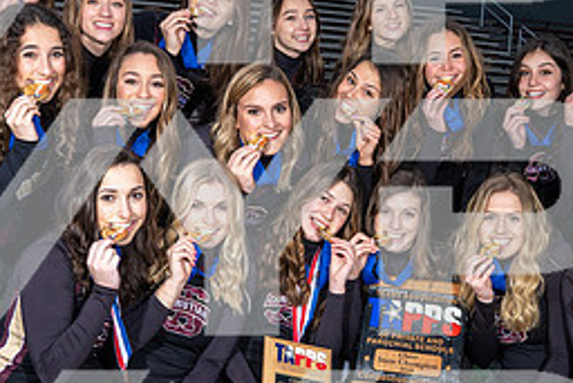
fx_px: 940
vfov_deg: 23.0
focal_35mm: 59
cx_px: 336
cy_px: 218
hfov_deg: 33.8
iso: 100
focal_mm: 26
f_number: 8
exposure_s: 1/125
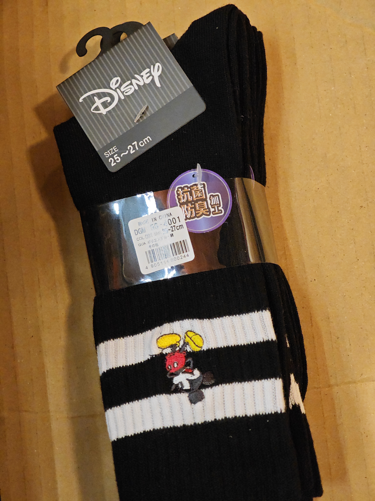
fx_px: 1083
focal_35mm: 75
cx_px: 188
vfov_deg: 26.0
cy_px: 250
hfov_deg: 19.6
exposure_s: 1/100
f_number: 1.8
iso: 800
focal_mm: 12.28
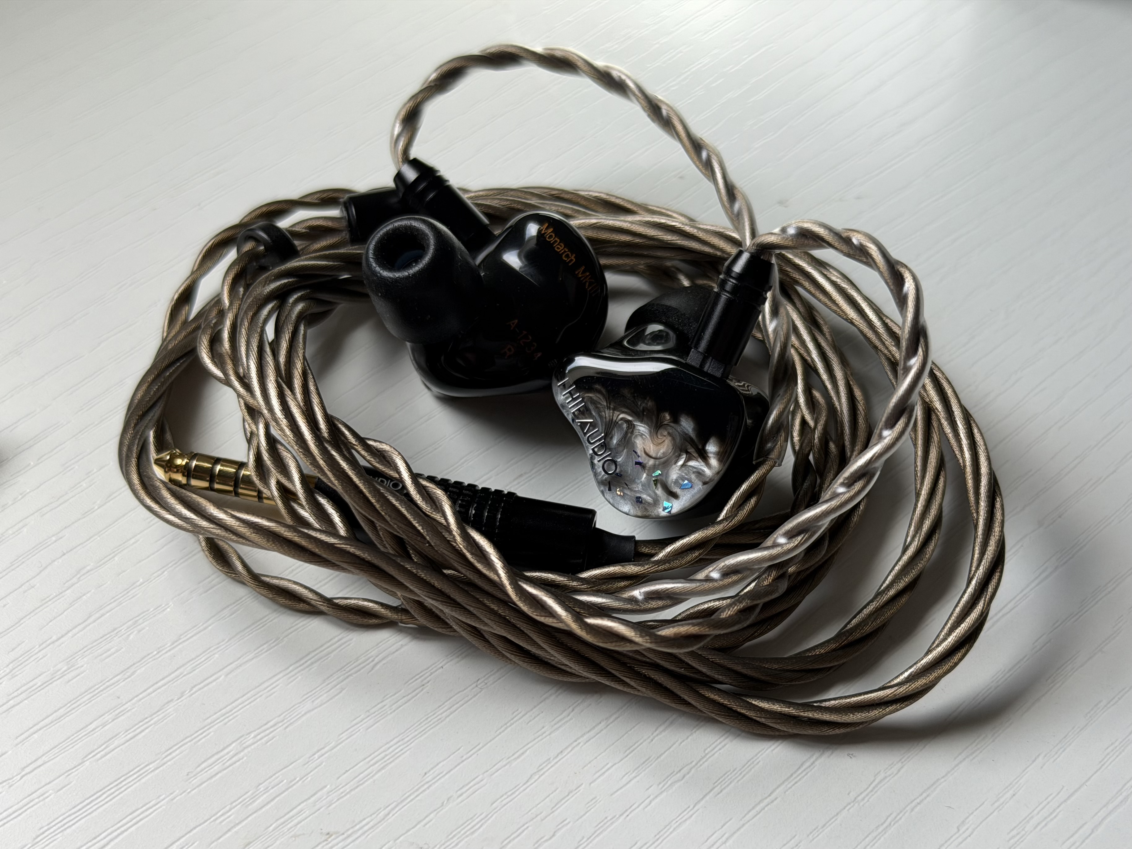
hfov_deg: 39.7
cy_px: 424
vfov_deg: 30.3
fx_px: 1570
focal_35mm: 48
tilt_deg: -54.5
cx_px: 566
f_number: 1.78
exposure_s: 1/151
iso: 50
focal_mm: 6.76
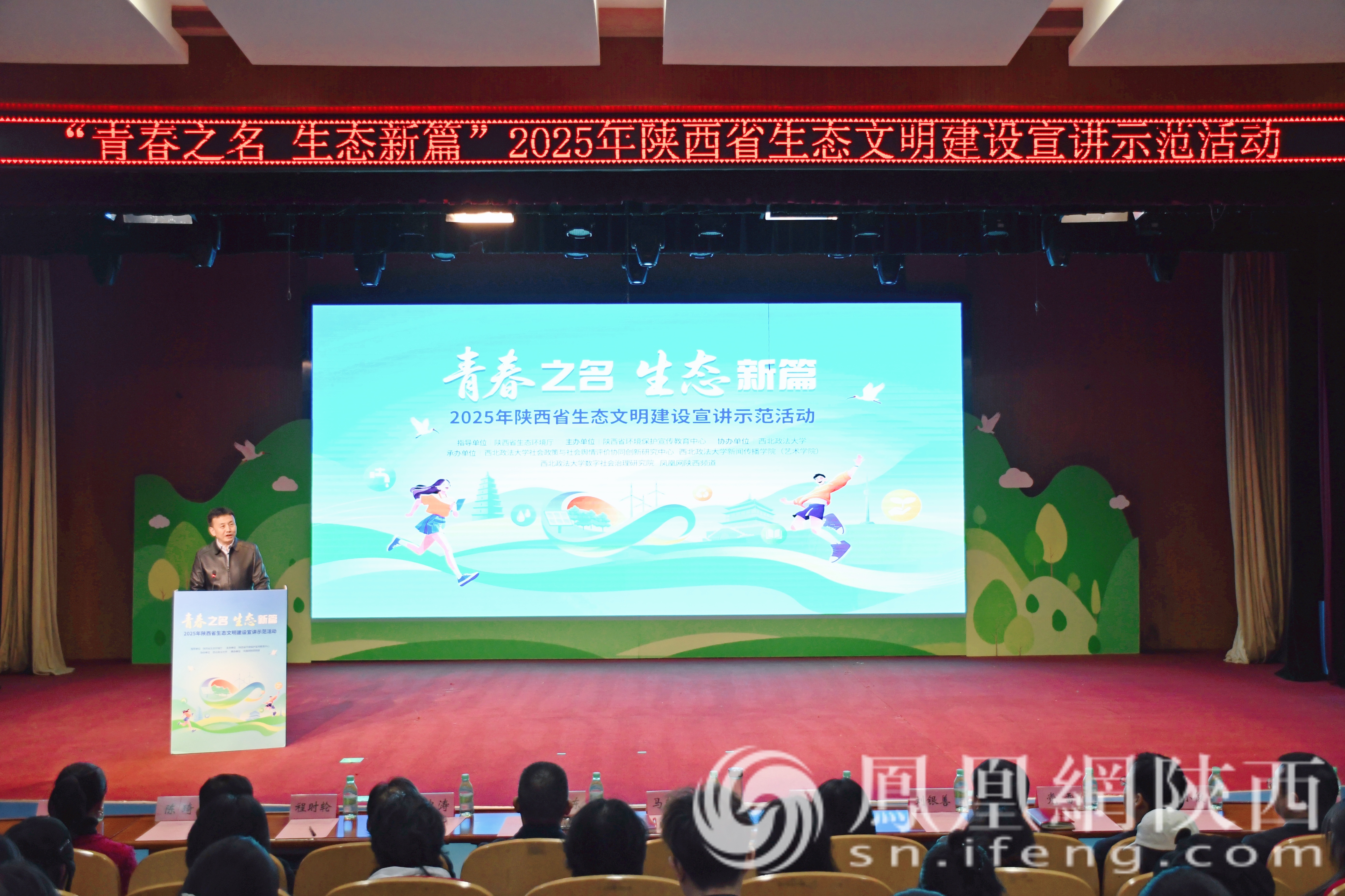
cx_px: 672
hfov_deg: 53.1
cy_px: 448
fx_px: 1345
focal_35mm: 36
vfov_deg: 36.9
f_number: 4.5
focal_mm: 24
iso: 1250
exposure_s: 1/160
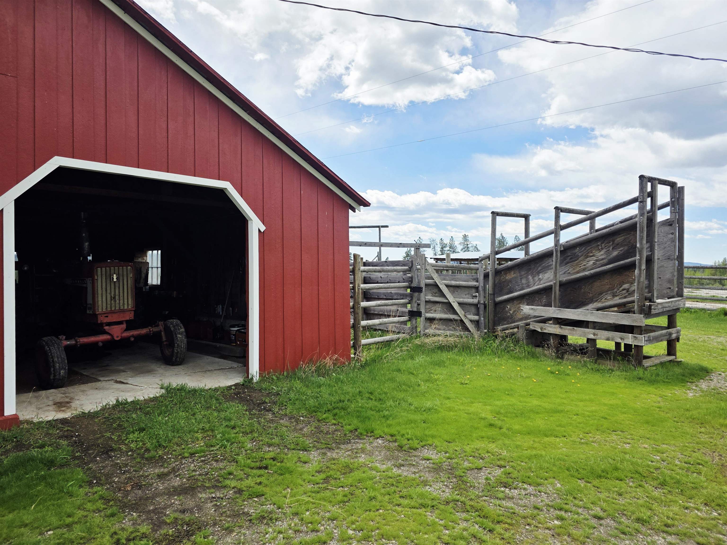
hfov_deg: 73.9
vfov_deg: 58.9
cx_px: 364
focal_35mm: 23
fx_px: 483
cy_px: 272
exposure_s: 1/10000
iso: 80
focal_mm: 6.3
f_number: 1.7
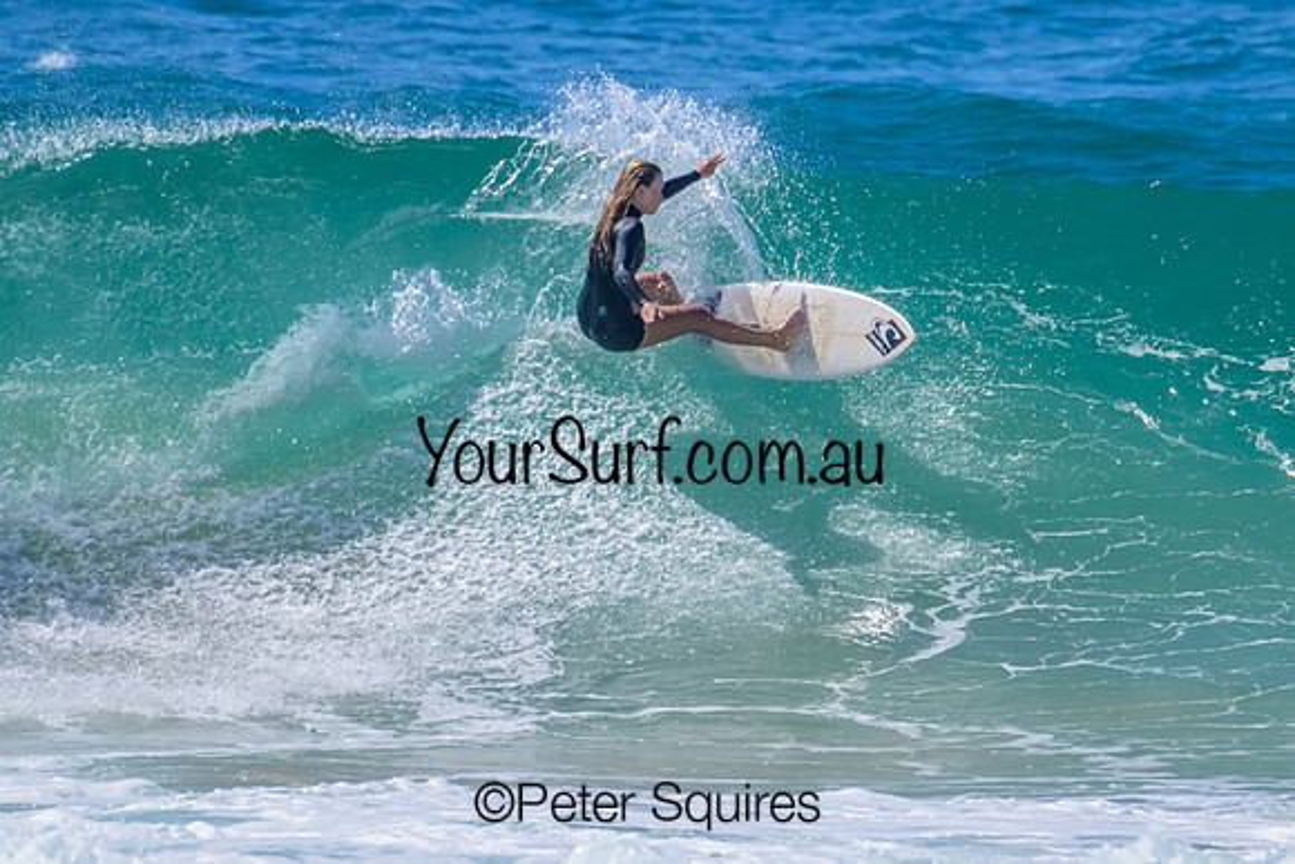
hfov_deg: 1.9
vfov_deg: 1.3
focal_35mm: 1099
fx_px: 39541
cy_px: 370
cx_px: 704
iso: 800
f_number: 11
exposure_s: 1/2000
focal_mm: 800
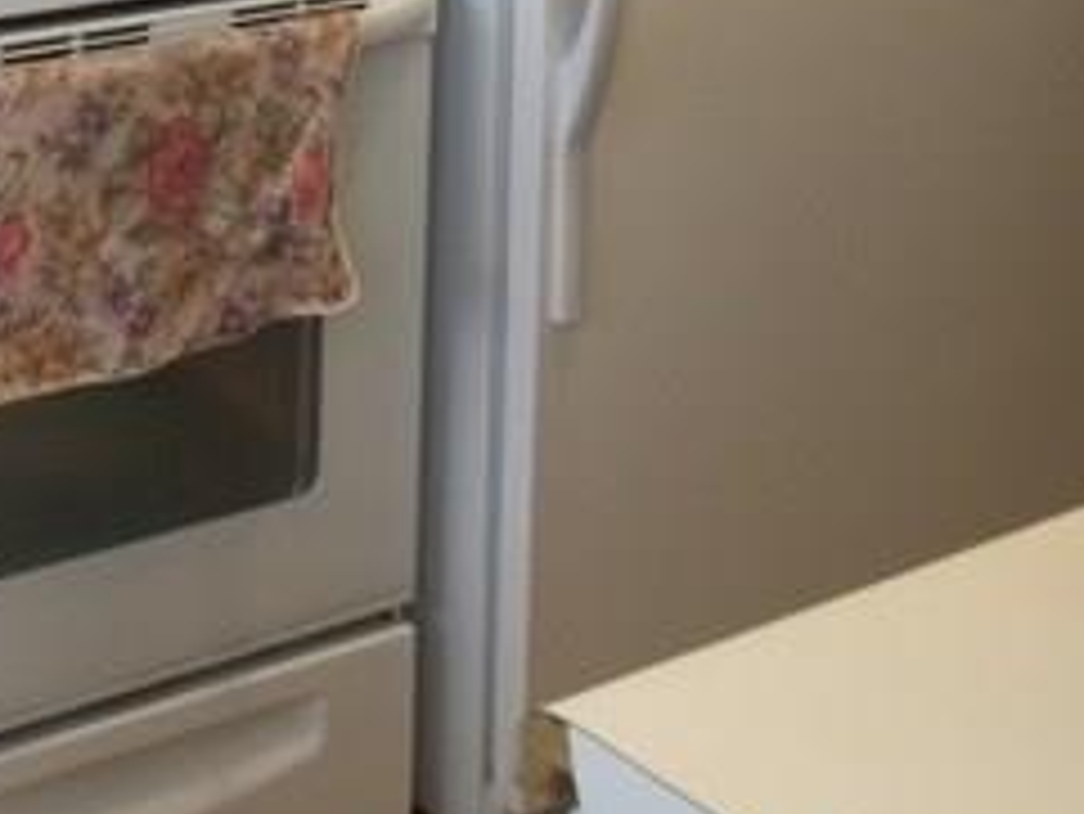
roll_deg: -0.1
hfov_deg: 24.1
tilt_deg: -10.3
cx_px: -31
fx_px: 2412
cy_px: -207
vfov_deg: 18.0
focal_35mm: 77
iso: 40
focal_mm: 4.15
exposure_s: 1/15
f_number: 2.2
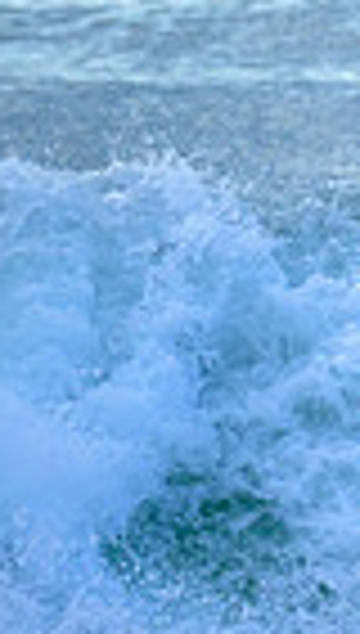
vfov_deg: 0.6
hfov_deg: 0.4
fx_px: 57963
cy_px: 506
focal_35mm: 3438
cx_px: 940
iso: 1400
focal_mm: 800
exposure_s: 1/2500
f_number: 6.3
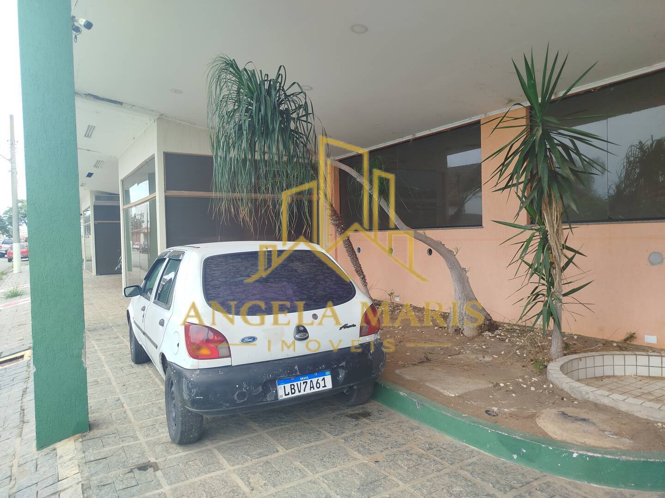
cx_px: 332
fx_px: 461
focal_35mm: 24
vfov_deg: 56.8
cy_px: 249
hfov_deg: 71.6
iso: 50
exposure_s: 1/239
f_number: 1.7
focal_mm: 5.31
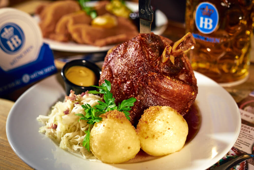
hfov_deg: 39.6
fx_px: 353
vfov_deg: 27.0
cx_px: 127
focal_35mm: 50
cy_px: 85
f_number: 3.5
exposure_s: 1/80
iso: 640
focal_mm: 50
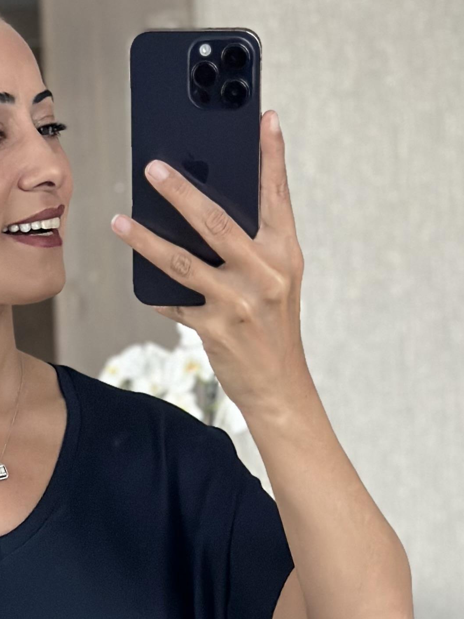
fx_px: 2448
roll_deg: +3.4
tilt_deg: -19.6
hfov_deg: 10.7
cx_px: 7
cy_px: 719
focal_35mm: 137
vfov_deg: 14.0
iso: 500
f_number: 1.78
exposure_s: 1/40
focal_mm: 6.86
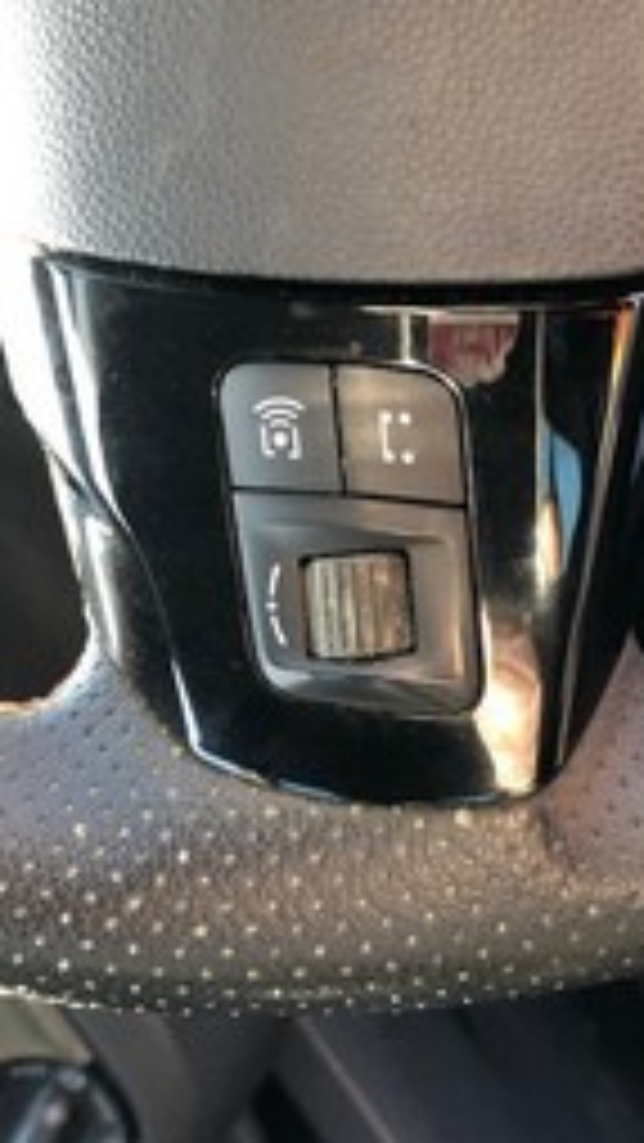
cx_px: 365
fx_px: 1274
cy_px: 644
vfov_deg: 48.2
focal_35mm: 42
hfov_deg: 28.3
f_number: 1.8
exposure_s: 1/24
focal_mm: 4
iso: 32
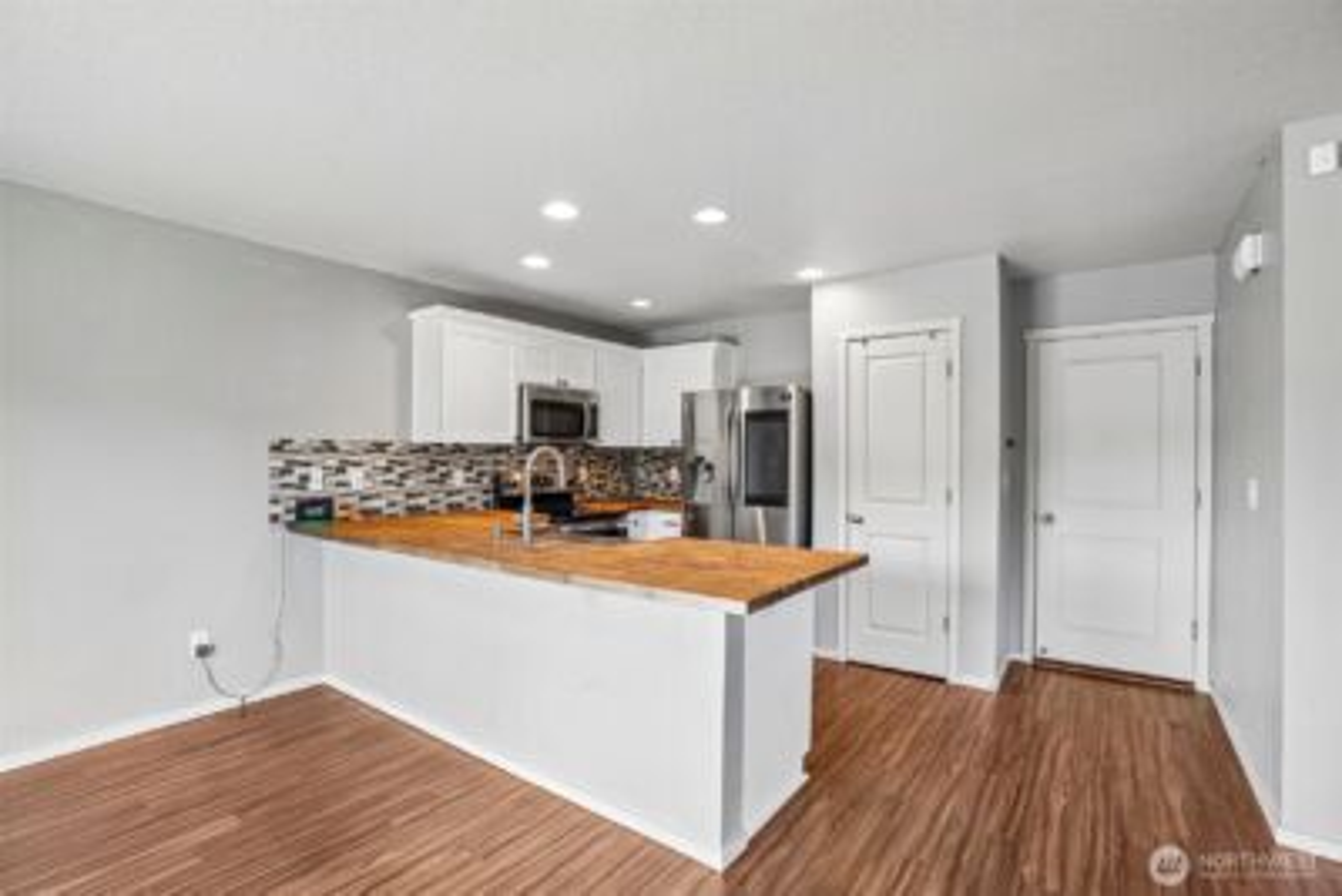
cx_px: 671
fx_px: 597
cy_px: 448
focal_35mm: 16
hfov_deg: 96.7
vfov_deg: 73.8
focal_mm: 16
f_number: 8
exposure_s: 1/10
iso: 400
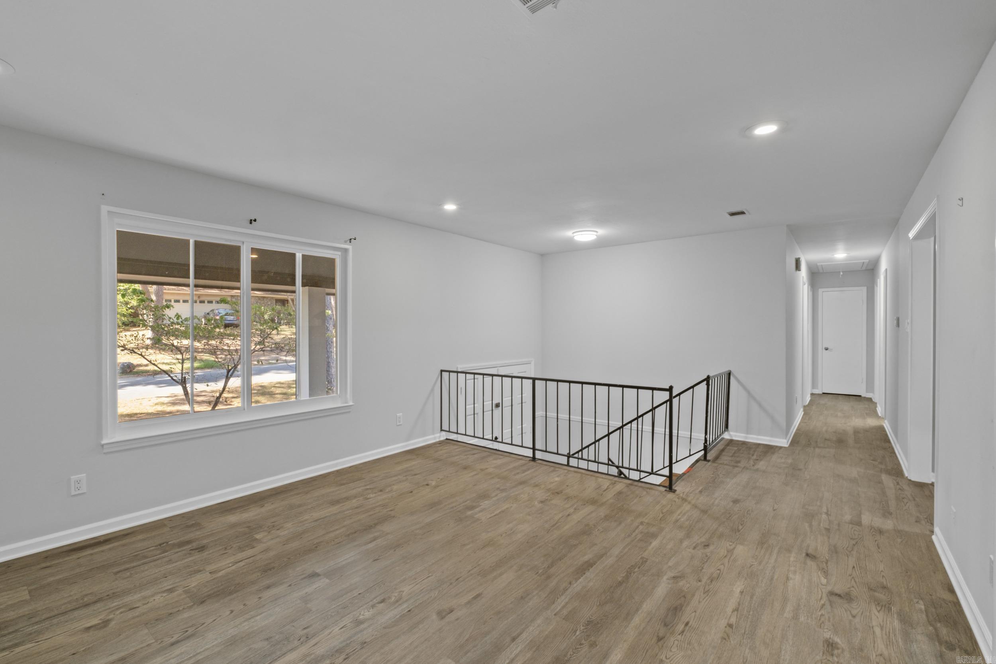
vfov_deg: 77.3
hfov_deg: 100.4
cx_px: 498
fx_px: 415
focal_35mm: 15
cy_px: 332
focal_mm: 10
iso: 400
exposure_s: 1
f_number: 8
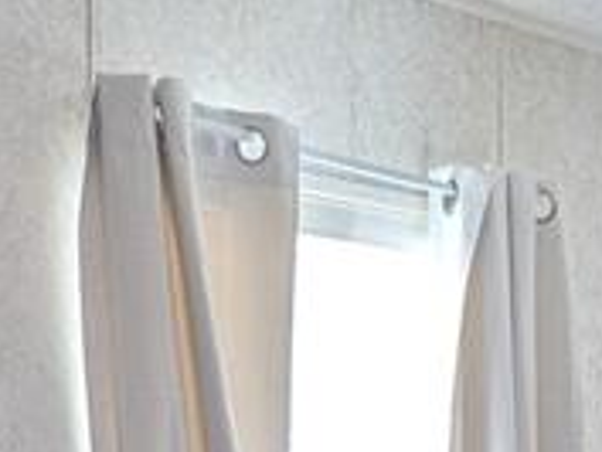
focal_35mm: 139
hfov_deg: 13.6
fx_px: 2419
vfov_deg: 9.2
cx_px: 809
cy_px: 1189
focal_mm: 6.81
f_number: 1.85
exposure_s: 1/39
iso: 86
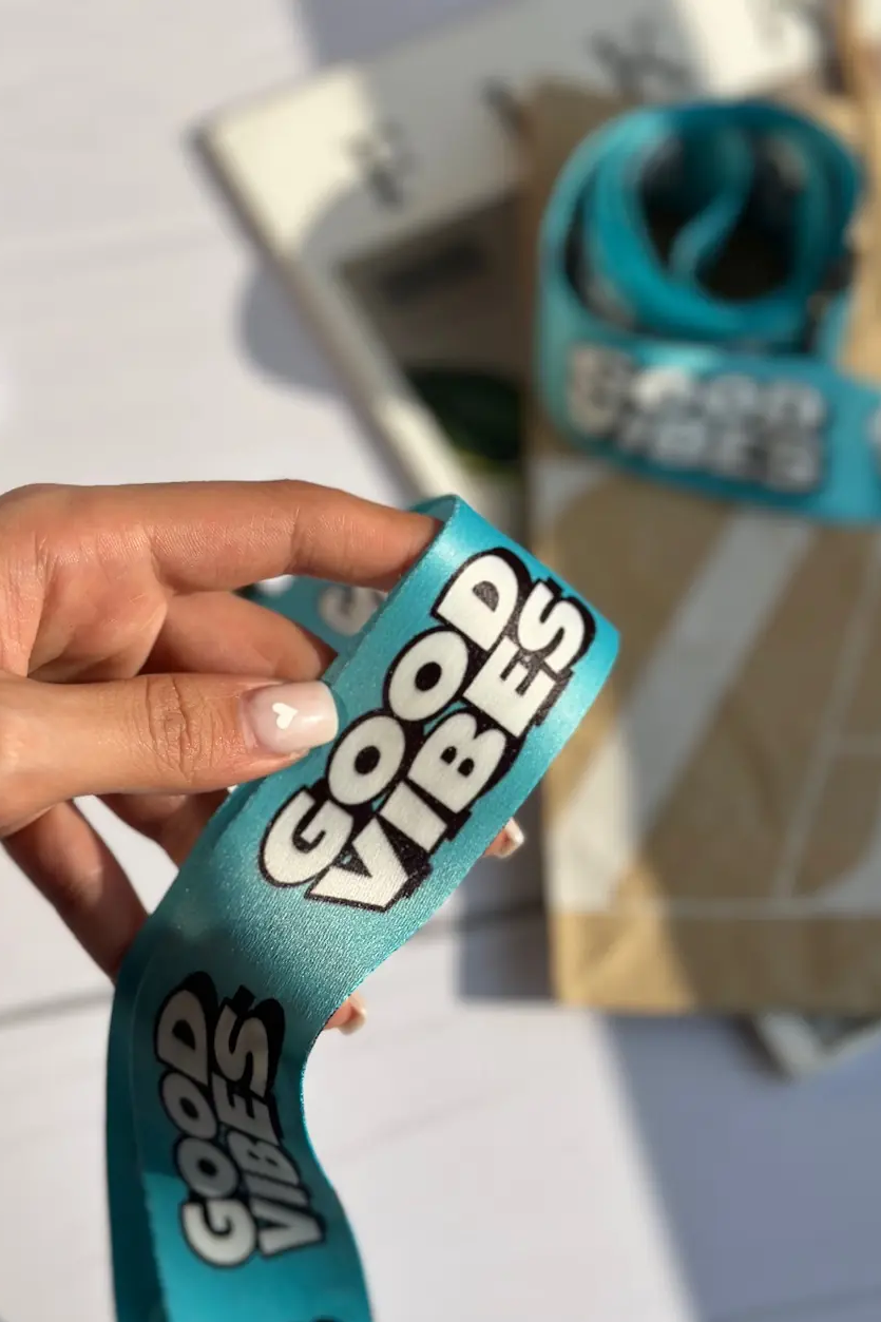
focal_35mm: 51
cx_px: 392
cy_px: 673
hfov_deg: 26.5
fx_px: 1872
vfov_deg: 38.9
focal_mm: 6.86
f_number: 1.78
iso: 100
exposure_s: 1/7092
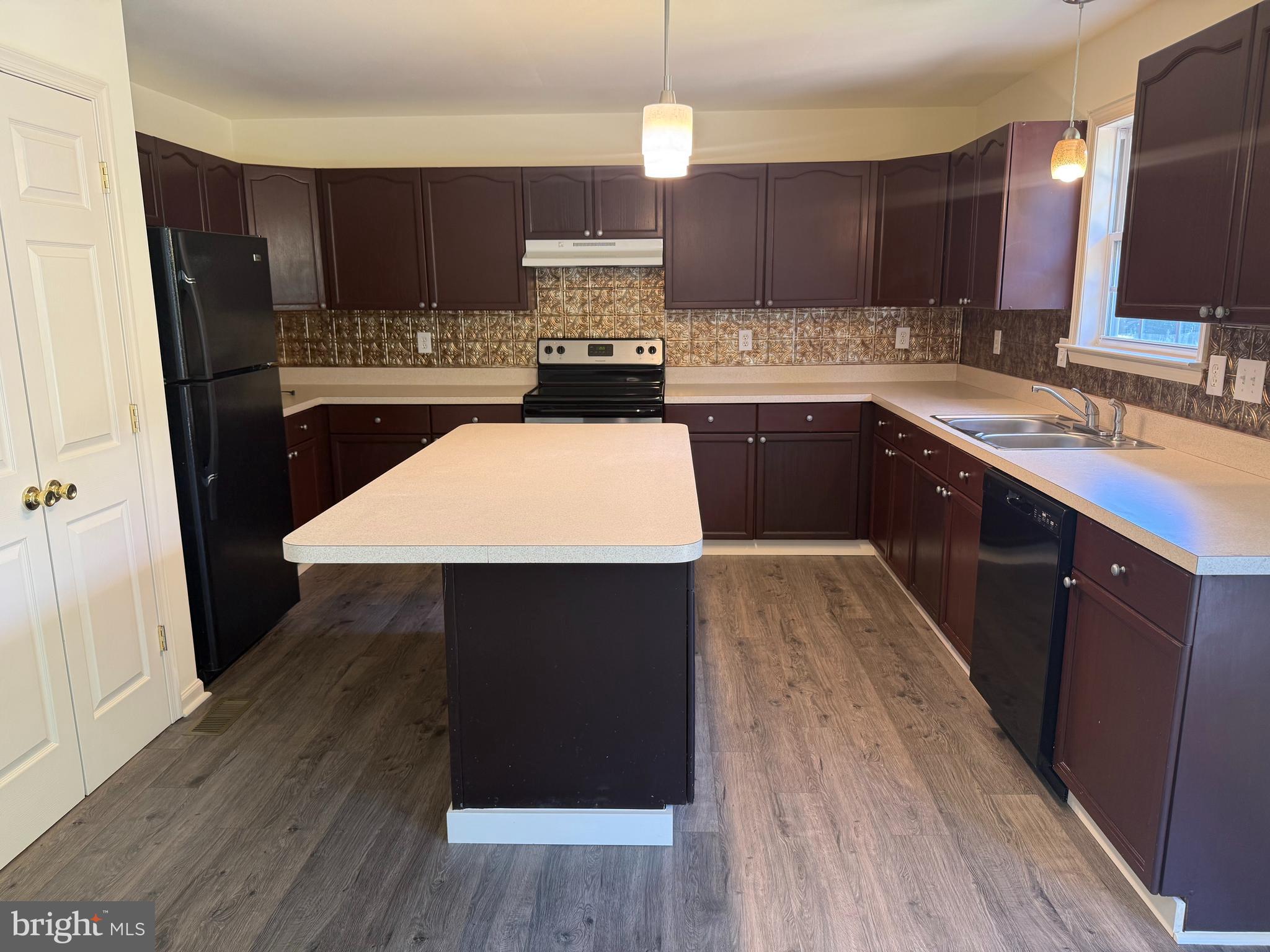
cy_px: 476
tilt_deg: -11.6
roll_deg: +0.3
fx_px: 881
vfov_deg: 56.8
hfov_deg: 71.6
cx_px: 635
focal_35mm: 24
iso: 125
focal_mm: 6.76
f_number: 1.78
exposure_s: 1/60
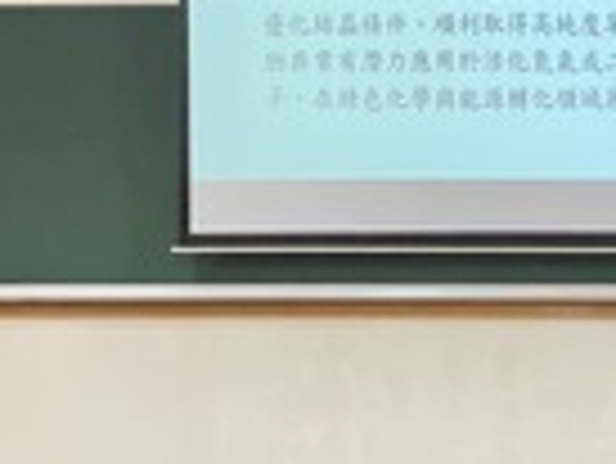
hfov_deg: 12.6
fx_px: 2707
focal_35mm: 152
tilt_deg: -1.8
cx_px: 751
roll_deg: -0.4
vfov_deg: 9.7
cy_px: -63
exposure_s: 1/60
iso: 320
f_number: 2
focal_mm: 6
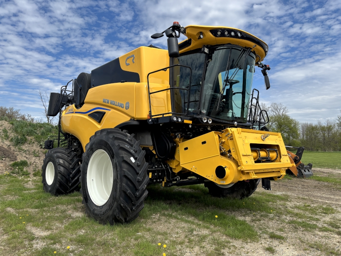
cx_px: 170
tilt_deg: +3.7
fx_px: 256
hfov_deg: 67.3
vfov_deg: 53.1
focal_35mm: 26
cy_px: 128
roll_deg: +0.6
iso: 50
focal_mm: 5.96
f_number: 1.6
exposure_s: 1/2151
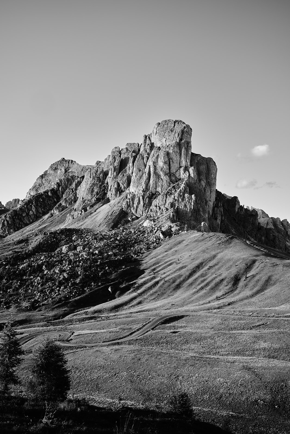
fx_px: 423
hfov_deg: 37.9
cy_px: 217
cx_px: 145
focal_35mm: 35
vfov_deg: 54.4
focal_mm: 23
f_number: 2.8
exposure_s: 1/400
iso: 125
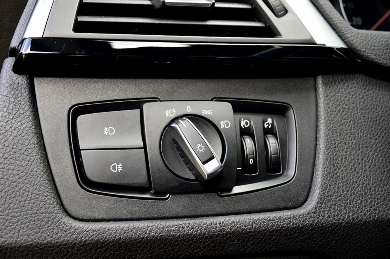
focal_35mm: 57
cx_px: 195
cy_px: 130
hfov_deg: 35.1
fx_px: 617
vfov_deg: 23.7
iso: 800
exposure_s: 1/60
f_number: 7.1
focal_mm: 38
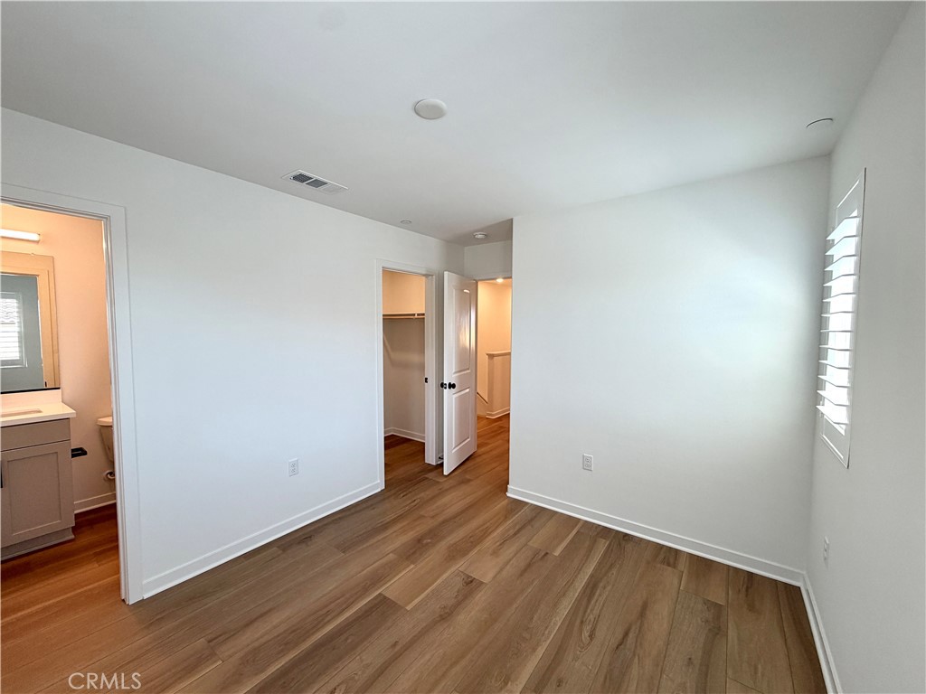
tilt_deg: -2.5
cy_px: 347
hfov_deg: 102.1
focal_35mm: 14
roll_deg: +0.3
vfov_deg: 85.7
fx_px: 375
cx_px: 463
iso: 100
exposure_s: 1/120
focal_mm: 2.22
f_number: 2.2
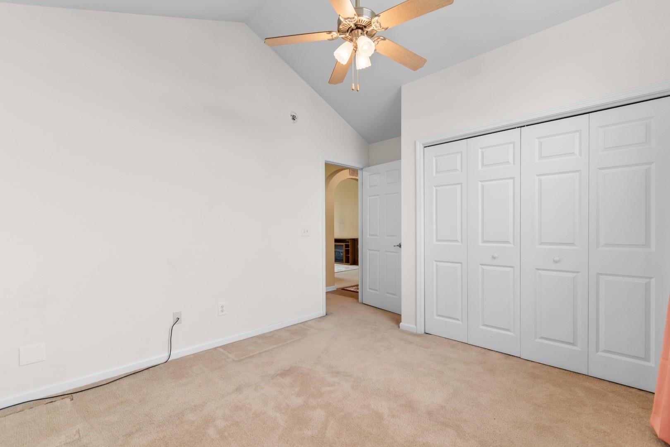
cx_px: 335
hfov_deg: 100.4
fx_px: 279
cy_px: 224
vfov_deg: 77.3
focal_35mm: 15
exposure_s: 1/10
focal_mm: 10
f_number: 4.5
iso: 100
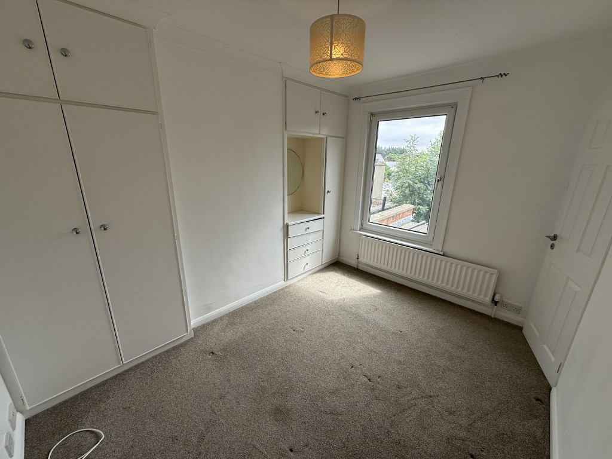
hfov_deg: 102.1
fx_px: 248
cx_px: 306
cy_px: 230
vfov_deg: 85.7
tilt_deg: -17.5
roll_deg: -1.3
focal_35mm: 14
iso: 64
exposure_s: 1/398
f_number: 2.2
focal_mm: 2.22
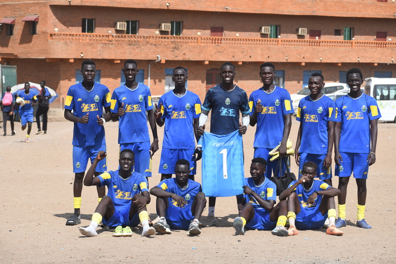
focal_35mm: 129
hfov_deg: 15.9
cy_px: 132
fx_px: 1419
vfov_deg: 10.6
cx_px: 198
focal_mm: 86
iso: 250
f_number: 6.3
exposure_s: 1/1000
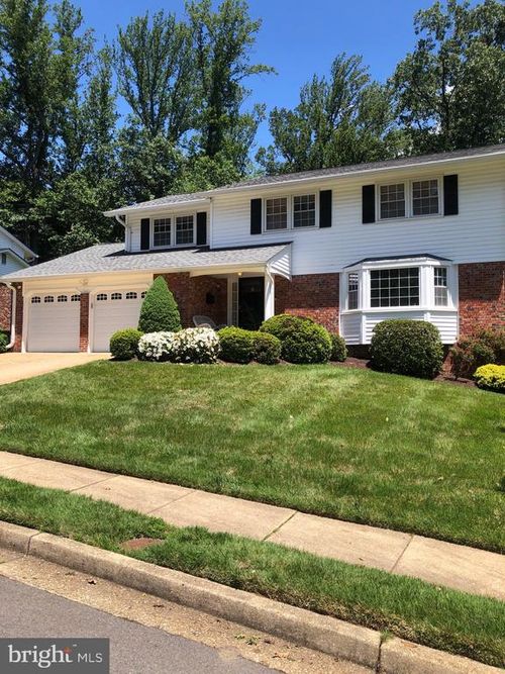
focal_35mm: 28
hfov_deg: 49.7
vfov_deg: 63.5
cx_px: 252
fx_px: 545
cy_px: 337
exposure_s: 1/1279
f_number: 1.8
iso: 20
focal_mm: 3.99
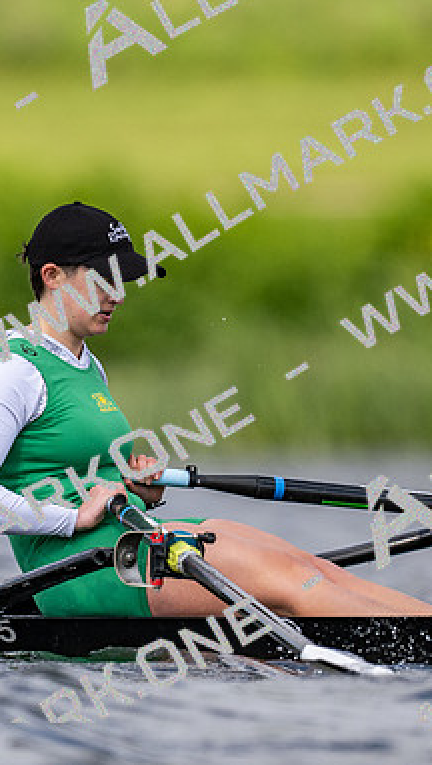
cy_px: 382
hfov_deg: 0.9
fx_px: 28982
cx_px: 194
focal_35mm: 1426
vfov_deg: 1.5
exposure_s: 1/2500
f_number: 4
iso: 400
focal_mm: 600
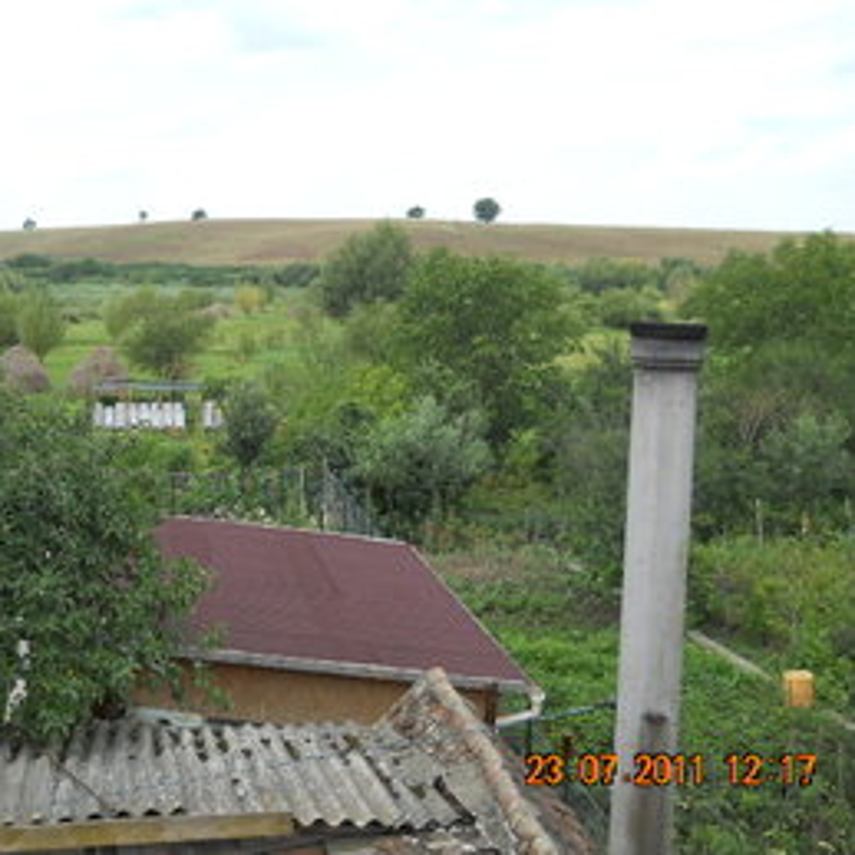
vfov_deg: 34.7
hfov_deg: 34.4
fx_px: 1369
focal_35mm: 49
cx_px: 284
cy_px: 428
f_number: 5.5
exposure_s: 1/160
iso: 80
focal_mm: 6.72
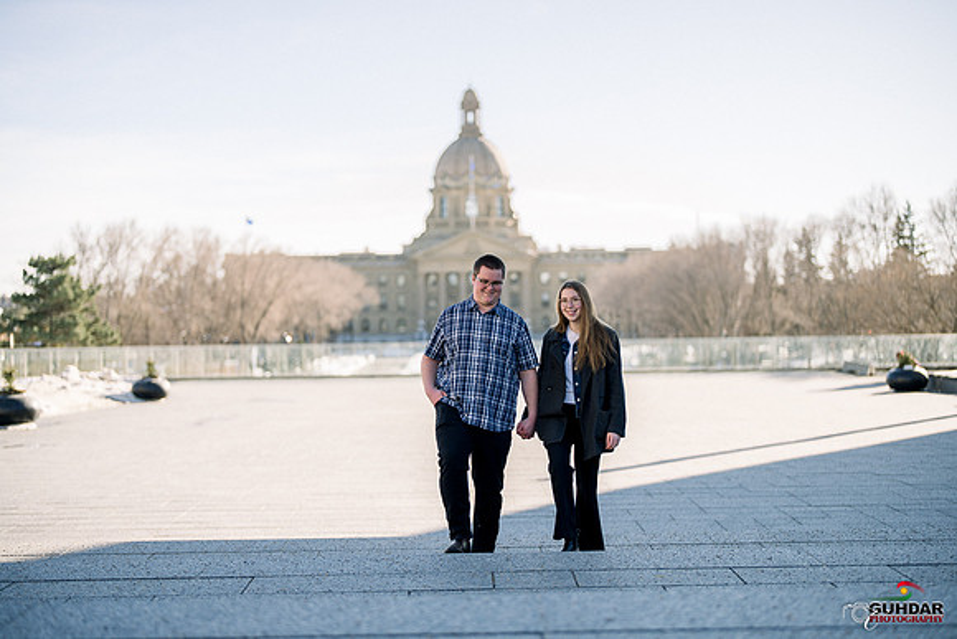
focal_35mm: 50
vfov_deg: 27.0
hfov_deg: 39.6
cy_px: 320
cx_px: 478
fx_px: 1329
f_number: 1.2
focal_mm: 50
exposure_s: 1/3200
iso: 100
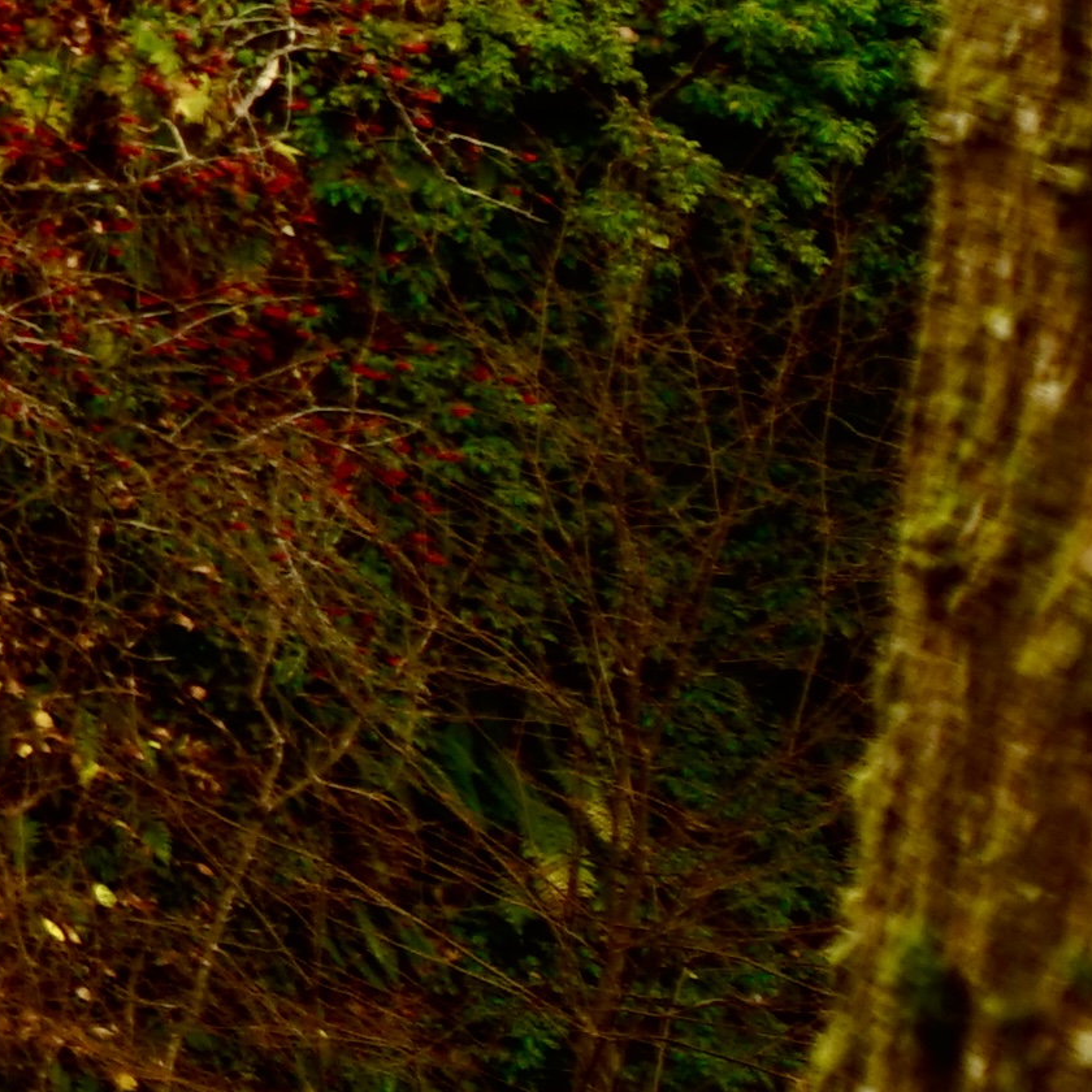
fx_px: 6282
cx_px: -2668
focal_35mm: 176
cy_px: -1102
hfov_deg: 7.9
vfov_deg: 9.3
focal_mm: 29
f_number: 4
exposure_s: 1/60
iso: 125
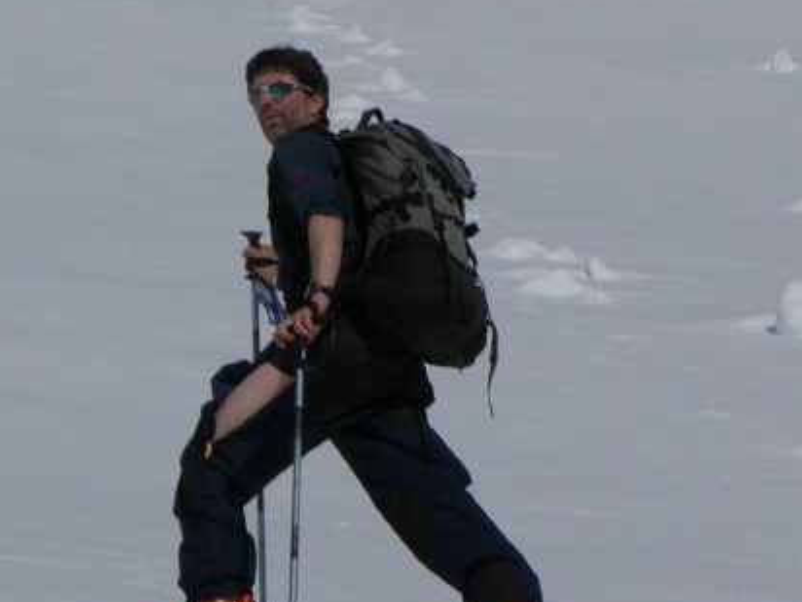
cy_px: 226
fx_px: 12094
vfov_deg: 2.8
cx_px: 200
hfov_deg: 3.8
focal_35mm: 522
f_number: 7.2
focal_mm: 52.4
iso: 50
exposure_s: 1/733
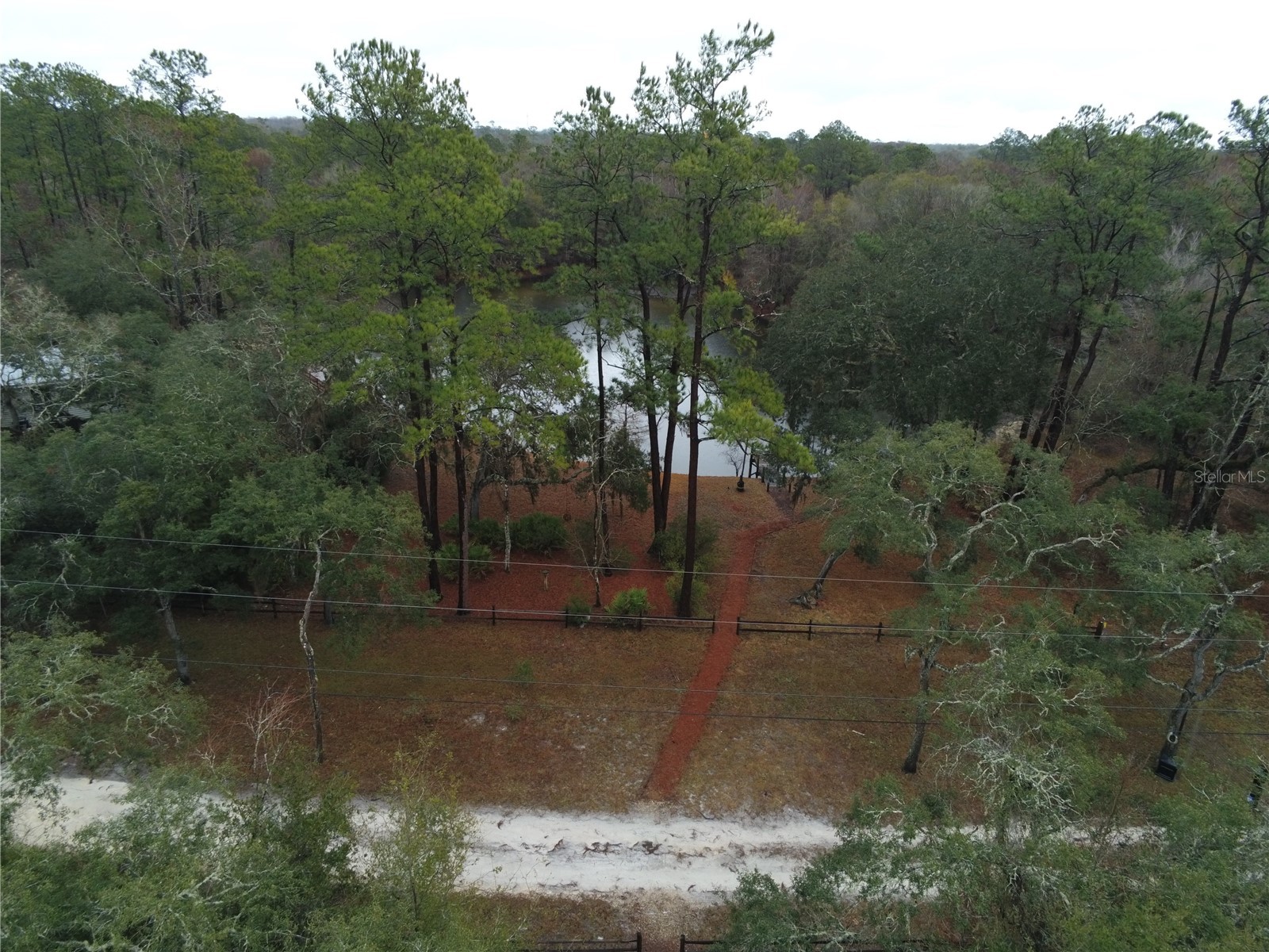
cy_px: 476
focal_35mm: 23
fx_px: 843
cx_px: 634
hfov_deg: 73.9
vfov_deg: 58.9
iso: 128
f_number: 2.4
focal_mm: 4
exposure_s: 1/240
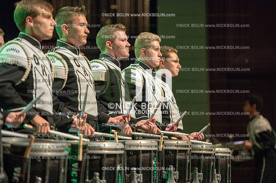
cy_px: 92
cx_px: 138
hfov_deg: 13.3
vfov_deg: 8.8
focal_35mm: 155
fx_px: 1188
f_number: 2.8
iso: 8000
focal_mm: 155
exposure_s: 1/800
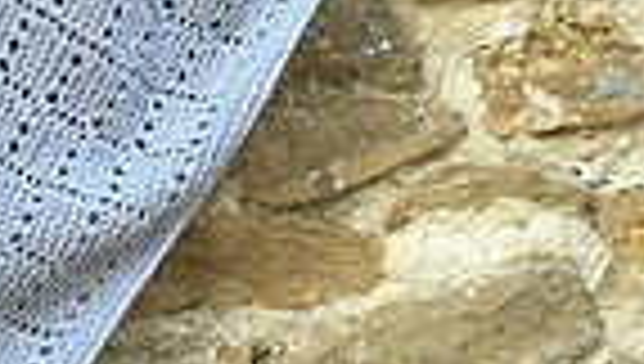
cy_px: -85
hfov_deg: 14.3
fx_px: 2412
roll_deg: +1.2
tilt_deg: +0.8
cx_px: -288
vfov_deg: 8.5
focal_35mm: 141
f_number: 2.2
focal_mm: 4.15
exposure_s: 1/206
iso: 32
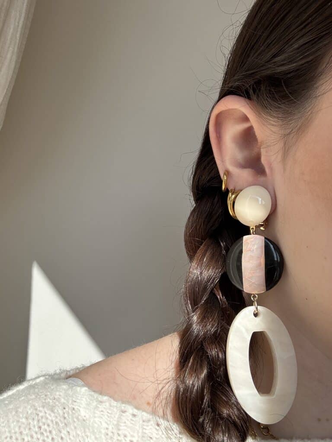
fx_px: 384
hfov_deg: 46.8
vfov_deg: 60.0
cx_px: 166
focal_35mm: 30
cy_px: 221
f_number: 1.9
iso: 25
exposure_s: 1/454
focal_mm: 2.69
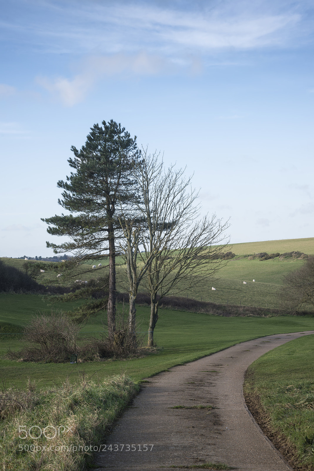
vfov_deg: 29.6
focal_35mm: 68
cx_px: 157
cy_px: 236
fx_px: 889
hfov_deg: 20.0
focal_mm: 68
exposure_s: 1/250
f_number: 11
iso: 500
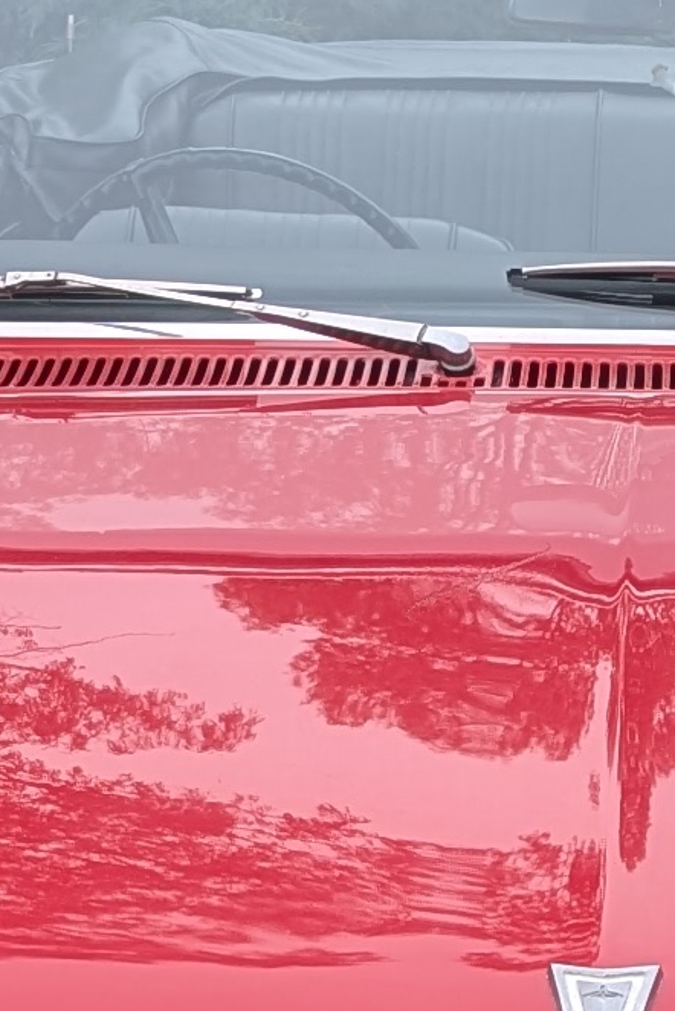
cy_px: 1274
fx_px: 4326
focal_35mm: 154
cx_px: 469
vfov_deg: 12.9
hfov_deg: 8.9
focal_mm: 6.9
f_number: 1.68
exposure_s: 1/215
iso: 18
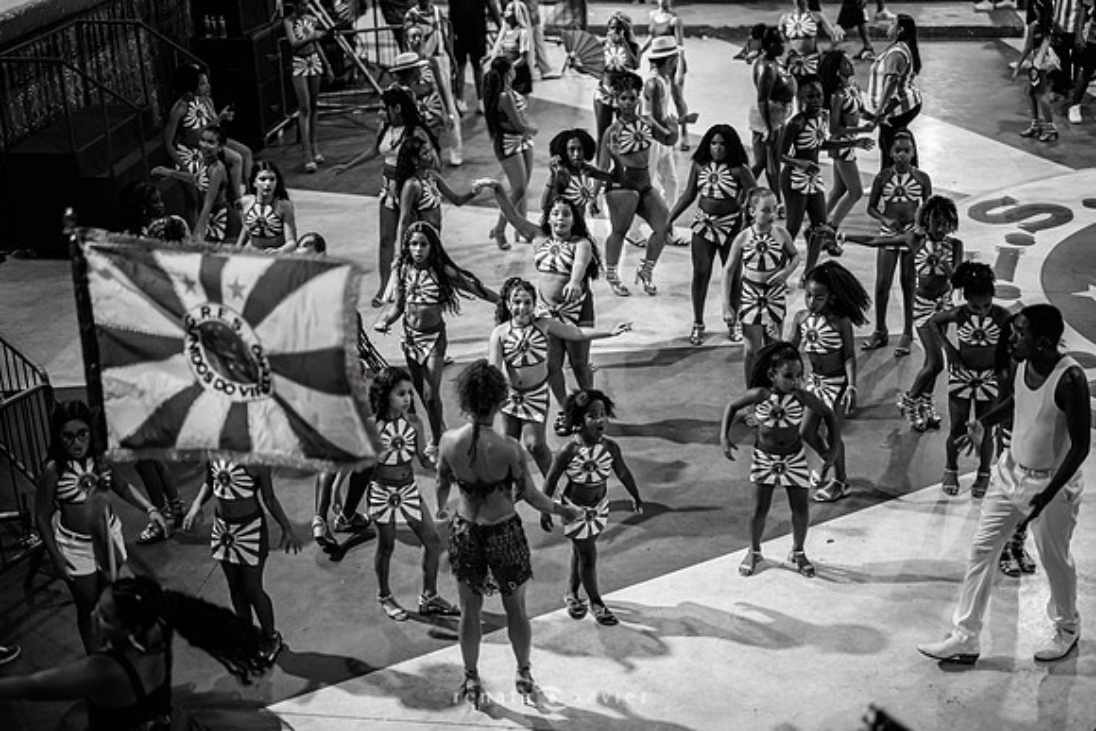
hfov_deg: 39.6
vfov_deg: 27.0
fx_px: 1523
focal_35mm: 50
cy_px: 366
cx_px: 548
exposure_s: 1/500
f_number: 1.2
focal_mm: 50
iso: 800
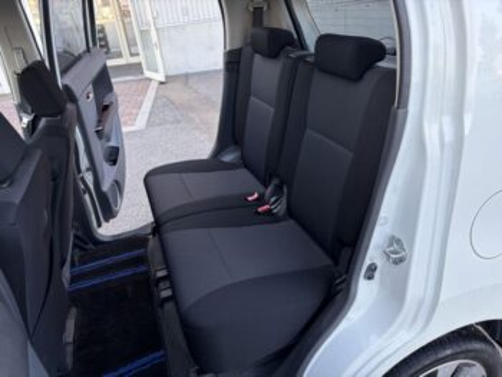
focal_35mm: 26
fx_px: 377
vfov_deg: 53.1
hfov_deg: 67.3
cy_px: 188
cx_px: 251
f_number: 1.6
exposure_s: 1/175
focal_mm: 5.96
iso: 50
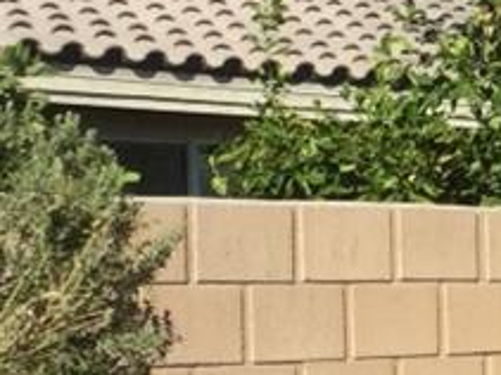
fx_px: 3182
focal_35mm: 220
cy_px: 465
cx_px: 867
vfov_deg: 6.7
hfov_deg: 8.7
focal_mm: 3.3
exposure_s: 1/1567
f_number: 2.4
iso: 25
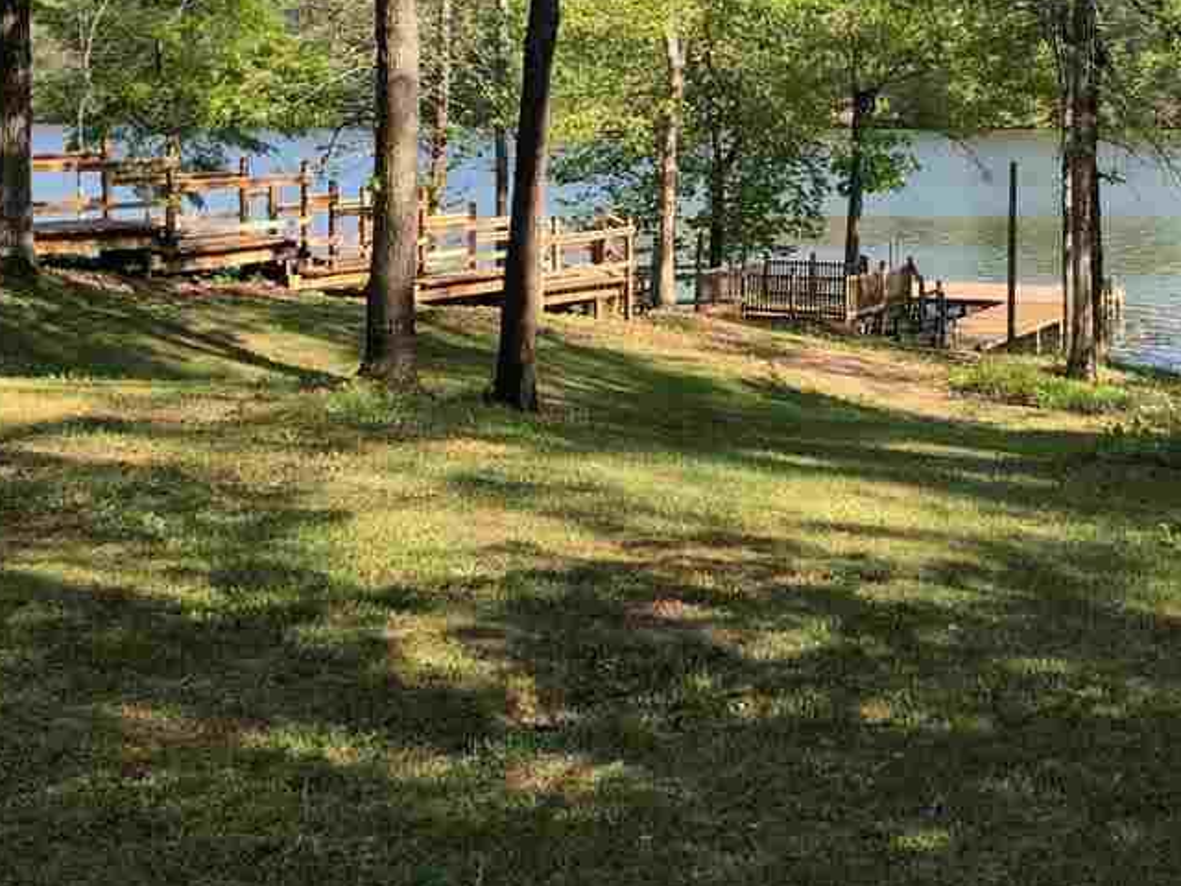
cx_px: 889
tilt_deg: +1.8
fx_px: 1911
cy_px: 68
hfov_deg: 33.6
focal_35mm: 56
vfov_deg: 25.2
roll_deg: +0.6
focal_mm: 3.99
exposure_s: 1/552
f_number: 1.8
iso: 20
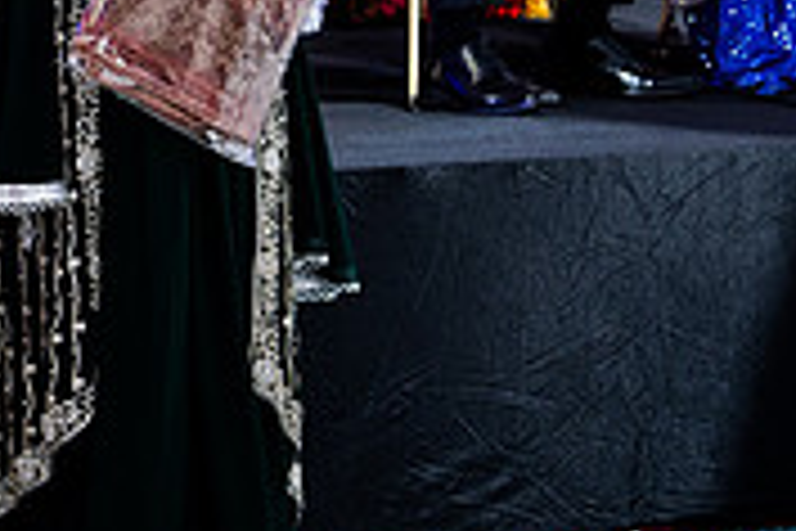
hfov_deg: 12.3
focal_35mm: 164
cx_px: -126
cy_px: 65
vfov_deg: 8.3
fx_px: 3626
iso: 1600
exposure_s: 1/125
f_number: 3.2
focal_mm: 50
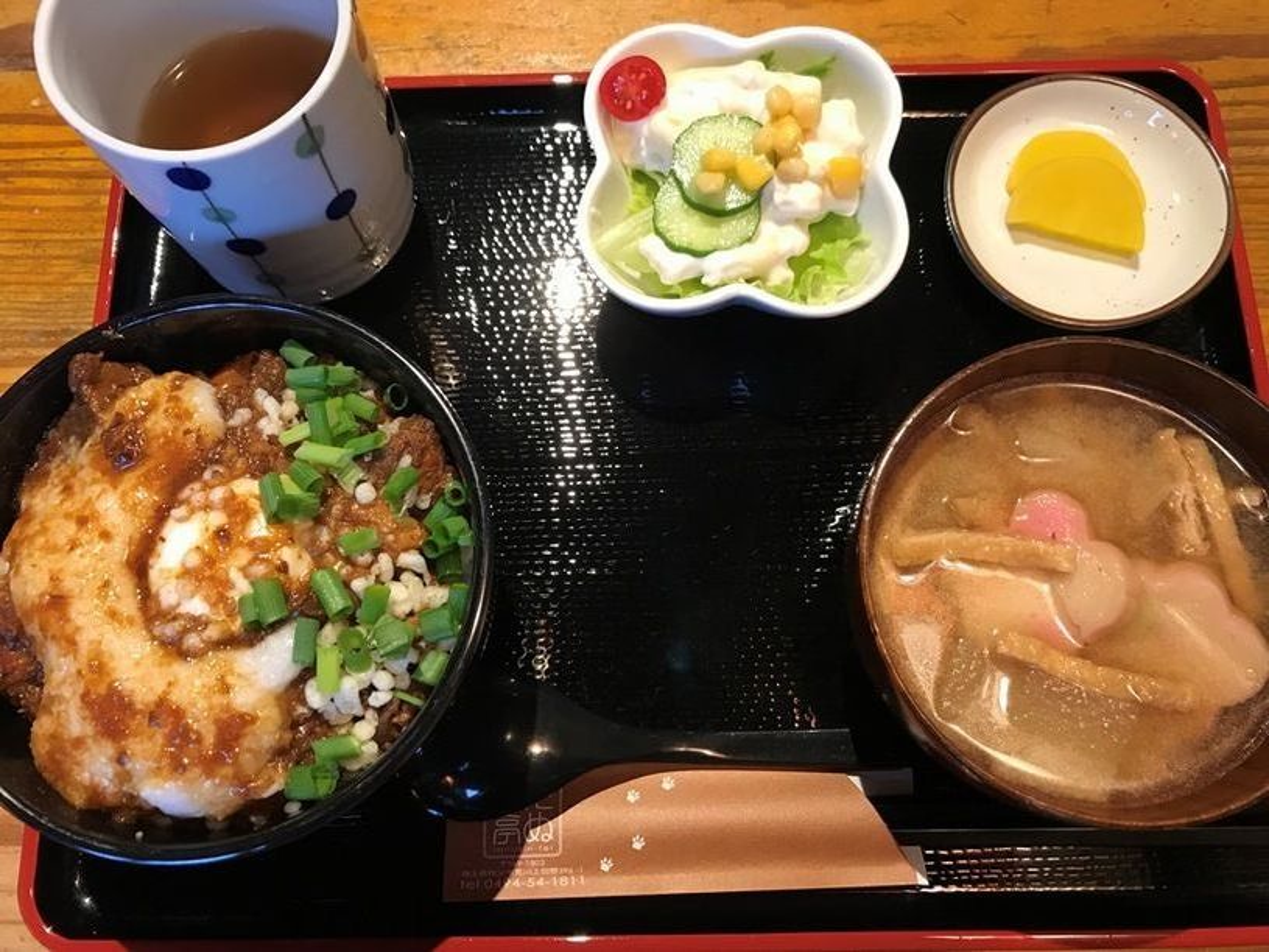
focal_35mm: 28
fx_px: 1026
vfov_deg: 49.7
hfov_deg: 63.5
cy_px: 476
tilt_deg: -74.7
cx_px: 634
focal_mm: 3.99
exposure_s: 1/21
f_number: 1.8
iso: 40
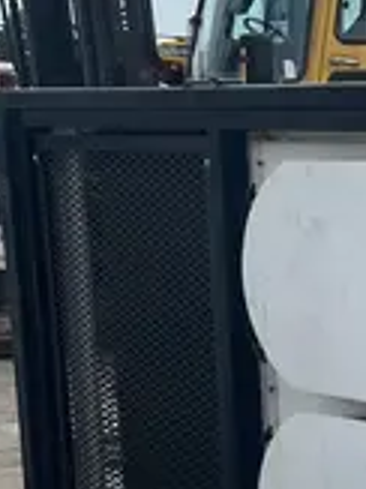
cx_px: 795
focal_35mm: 117
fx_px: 1652
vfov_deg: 16.5
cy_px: 484
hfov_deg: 11.1
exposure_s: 1/2309
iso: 50
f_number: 1.6
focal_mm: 5.1
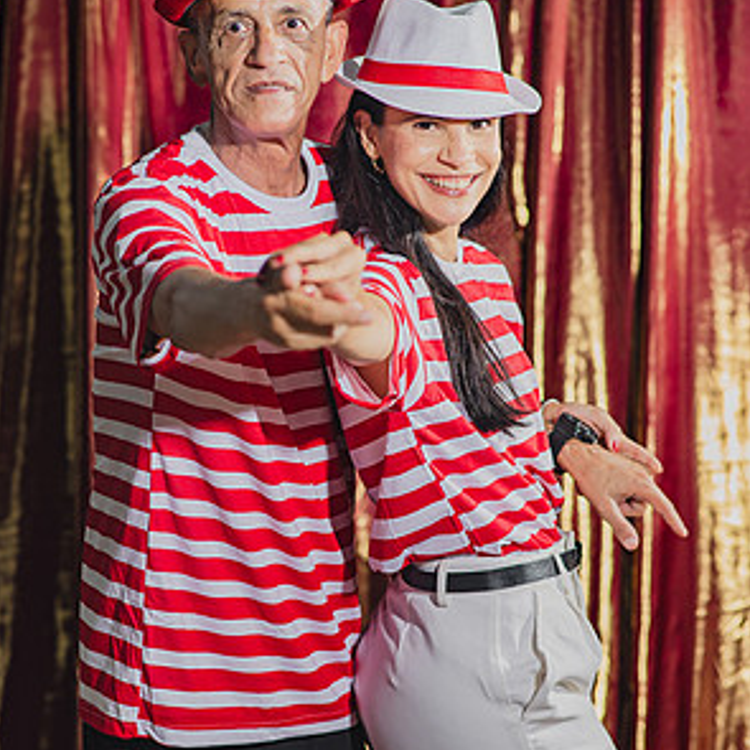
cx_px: 372
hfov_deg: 15.8
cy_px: 435
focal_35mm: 110
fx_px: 2696
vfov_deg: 15.8
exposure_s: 1/200
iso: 200
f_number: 2.5
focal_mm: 85
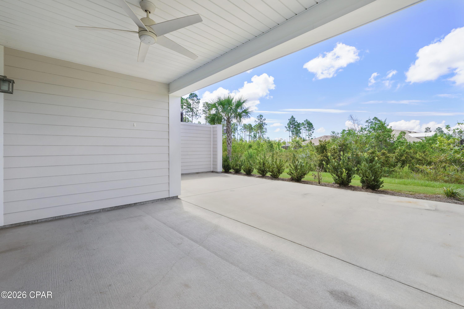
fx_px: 193
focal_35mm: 15
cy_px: 154
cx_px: 232
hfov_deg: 100.4
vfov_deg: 77.3
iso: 100
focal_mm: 10
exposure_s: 1/80
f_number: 6.3
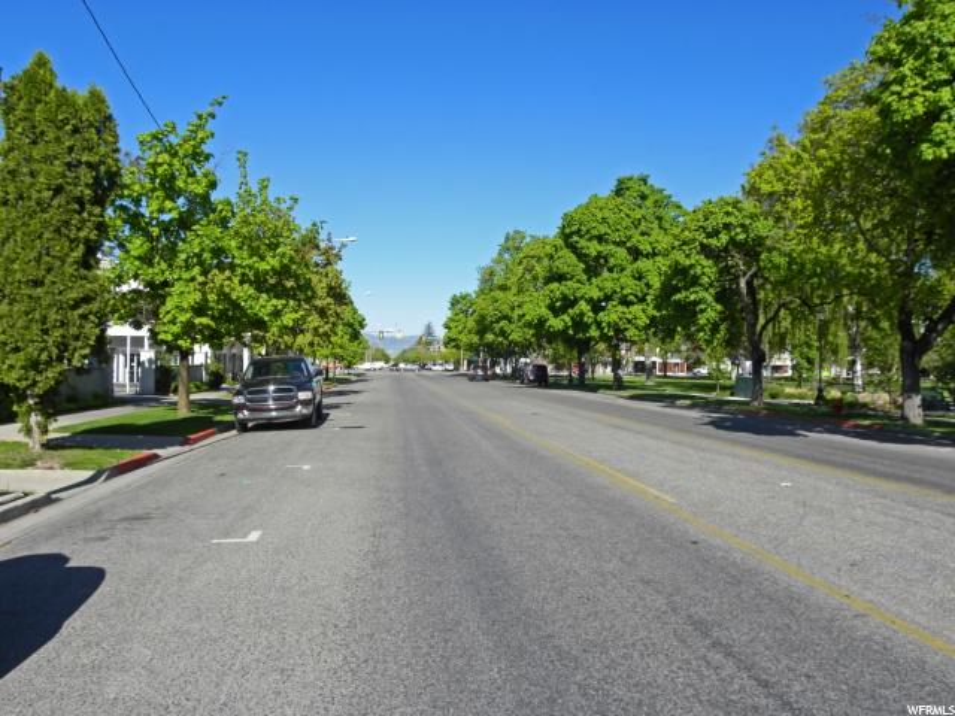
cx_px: 478
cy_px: 358
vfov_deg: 48.2
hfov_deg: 61.7
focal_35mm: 29
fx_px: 800
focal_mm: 5.2
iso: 64
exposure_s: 1/244
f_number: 5.6
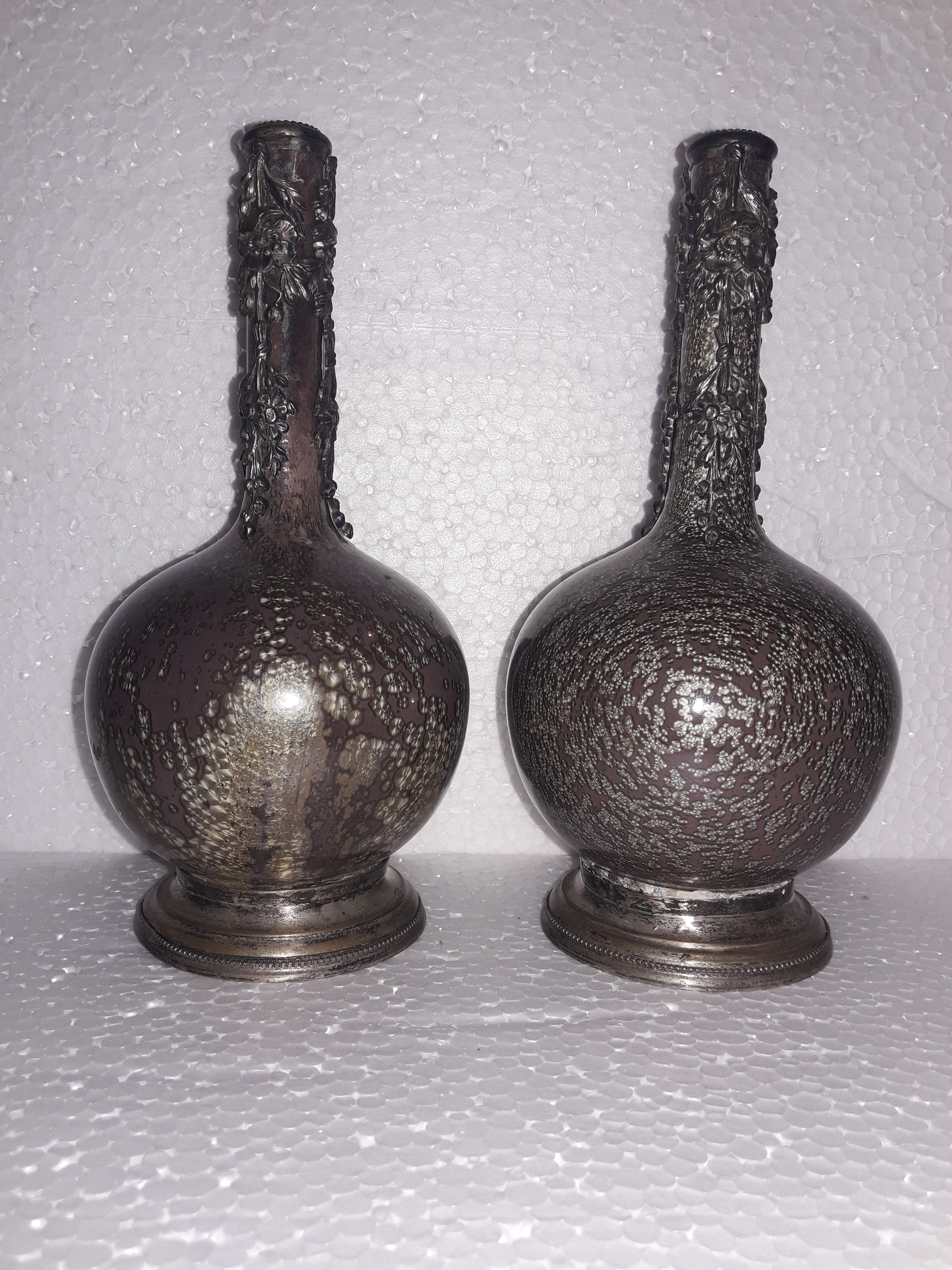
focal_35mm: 28
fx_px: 1027
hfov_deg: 49.7
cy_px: 635
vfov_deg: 63.4
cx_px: 476
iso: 40
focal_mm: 3.7
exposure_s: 1/155
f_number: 1.9
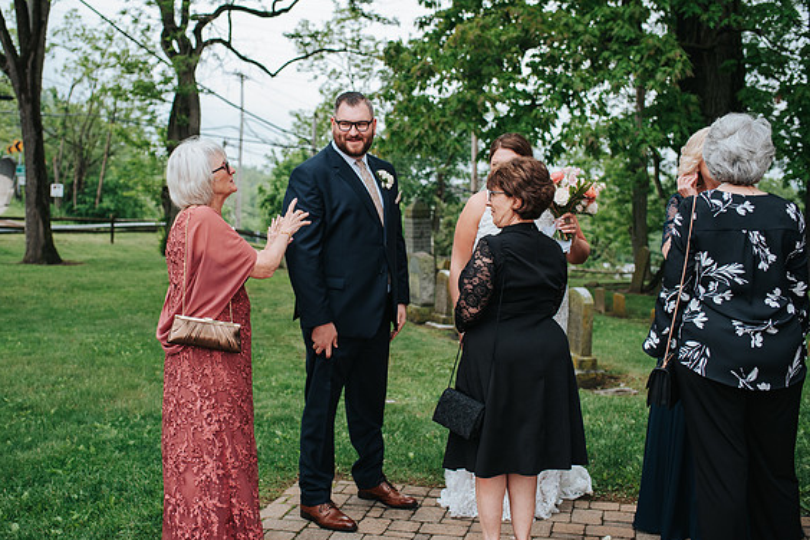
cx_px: 345
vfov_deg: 32.6
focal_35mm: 41
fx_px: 922
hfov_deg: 47.3
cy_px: 237
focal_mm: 35
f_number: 3.2
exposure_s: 1/1250
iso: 560
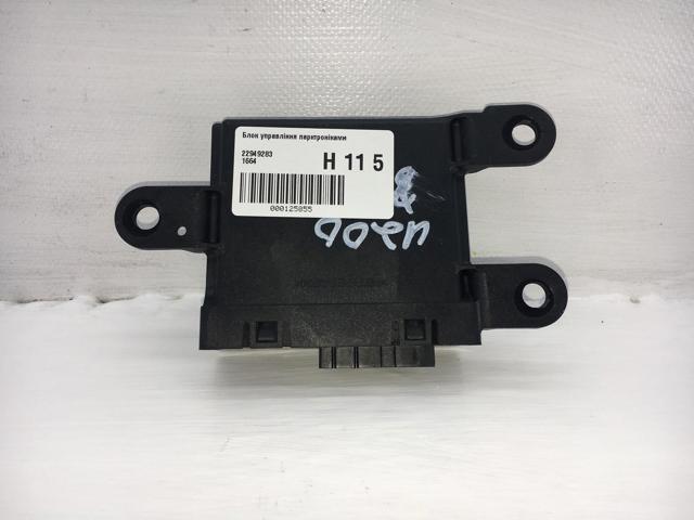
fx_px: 581
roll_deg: -0.8
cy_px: 260
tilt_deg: -25.2
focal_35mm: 29
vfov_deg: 48.2
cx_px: 347
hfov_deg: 61.7
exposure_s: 1/490
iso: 25
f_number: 2.2
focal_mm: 4.15
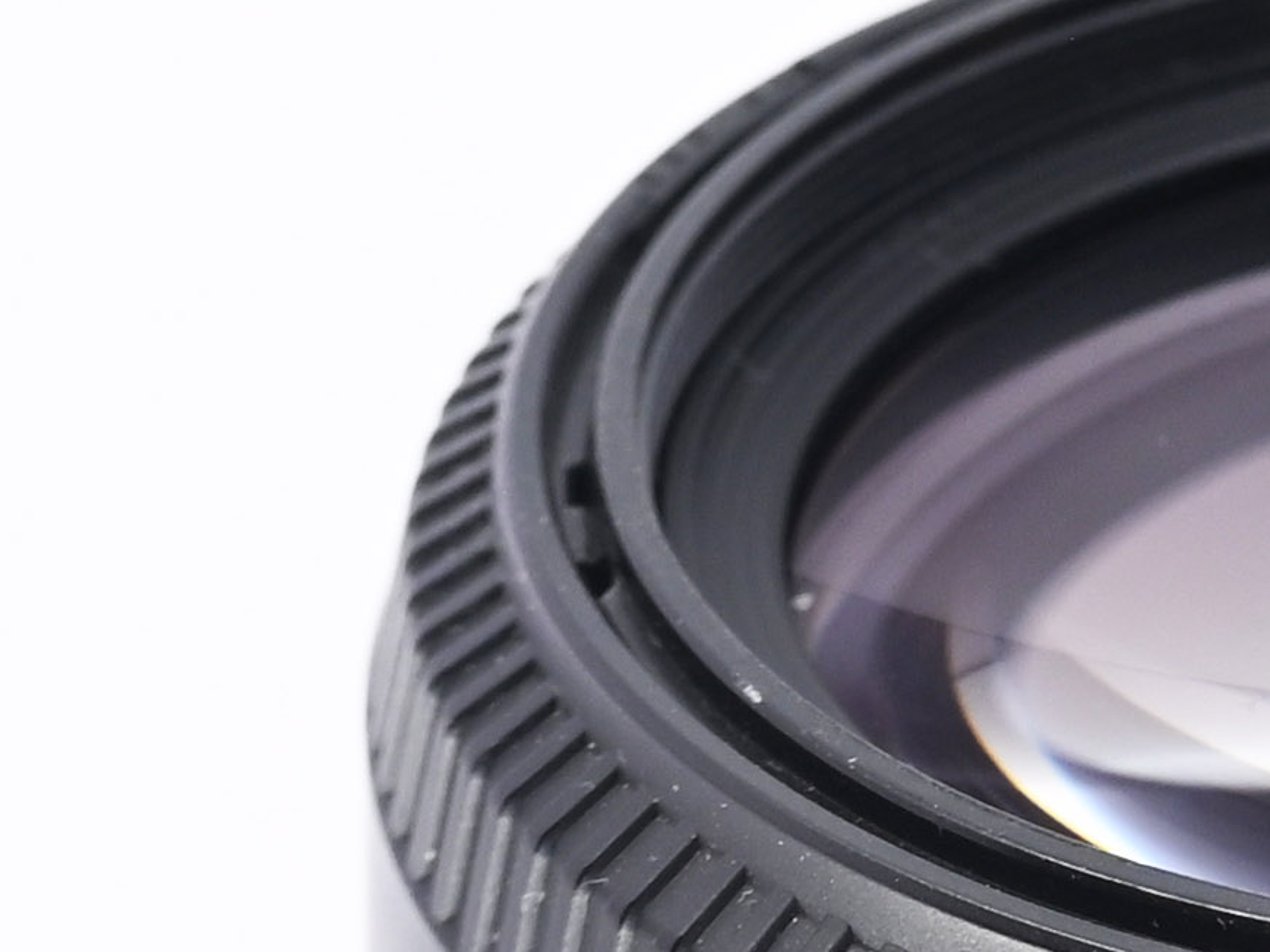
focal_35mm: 327
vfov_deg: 4.5
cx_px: 1766
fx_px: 11997
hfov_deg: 6.0
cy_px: 263
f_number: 9
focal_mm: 50
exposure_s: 1/125
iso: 500
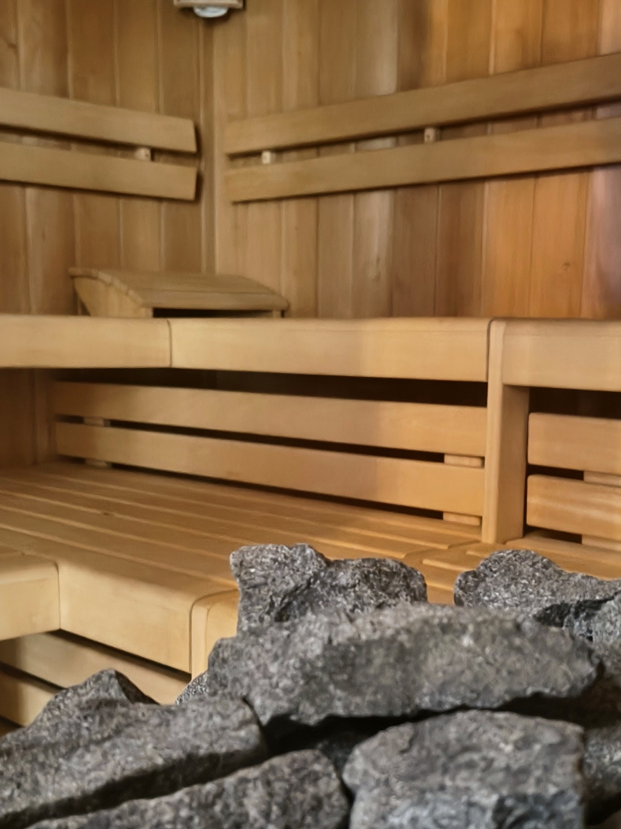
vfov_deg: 40.0
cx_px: 354
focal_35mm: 47
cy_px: 548
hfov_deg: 30.8
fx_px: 1124
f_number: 1.8
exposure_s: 1/12.5
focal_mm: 5.56
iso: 6276
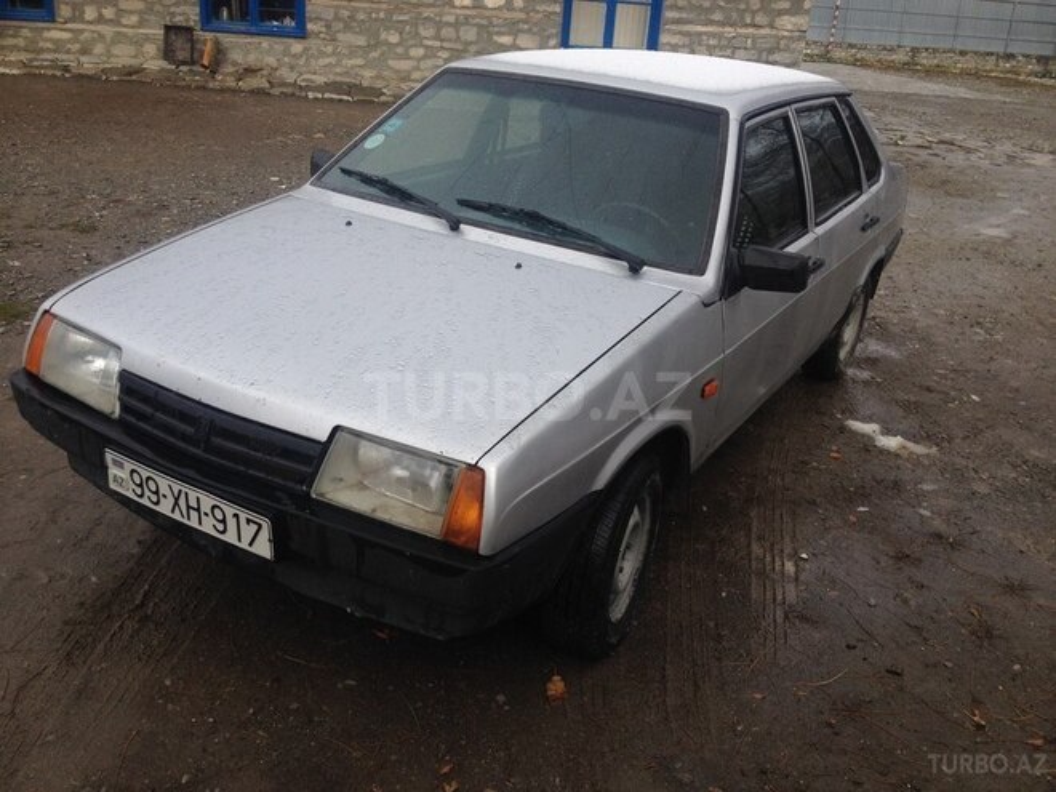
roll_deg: -5.3
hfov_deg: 52.6
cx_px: 528
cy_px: 396
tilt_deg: -24.9
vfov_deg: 40.7
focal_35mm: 35
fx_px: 1068
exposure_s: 1/746
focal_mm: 4.28
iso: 50
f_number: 2.4
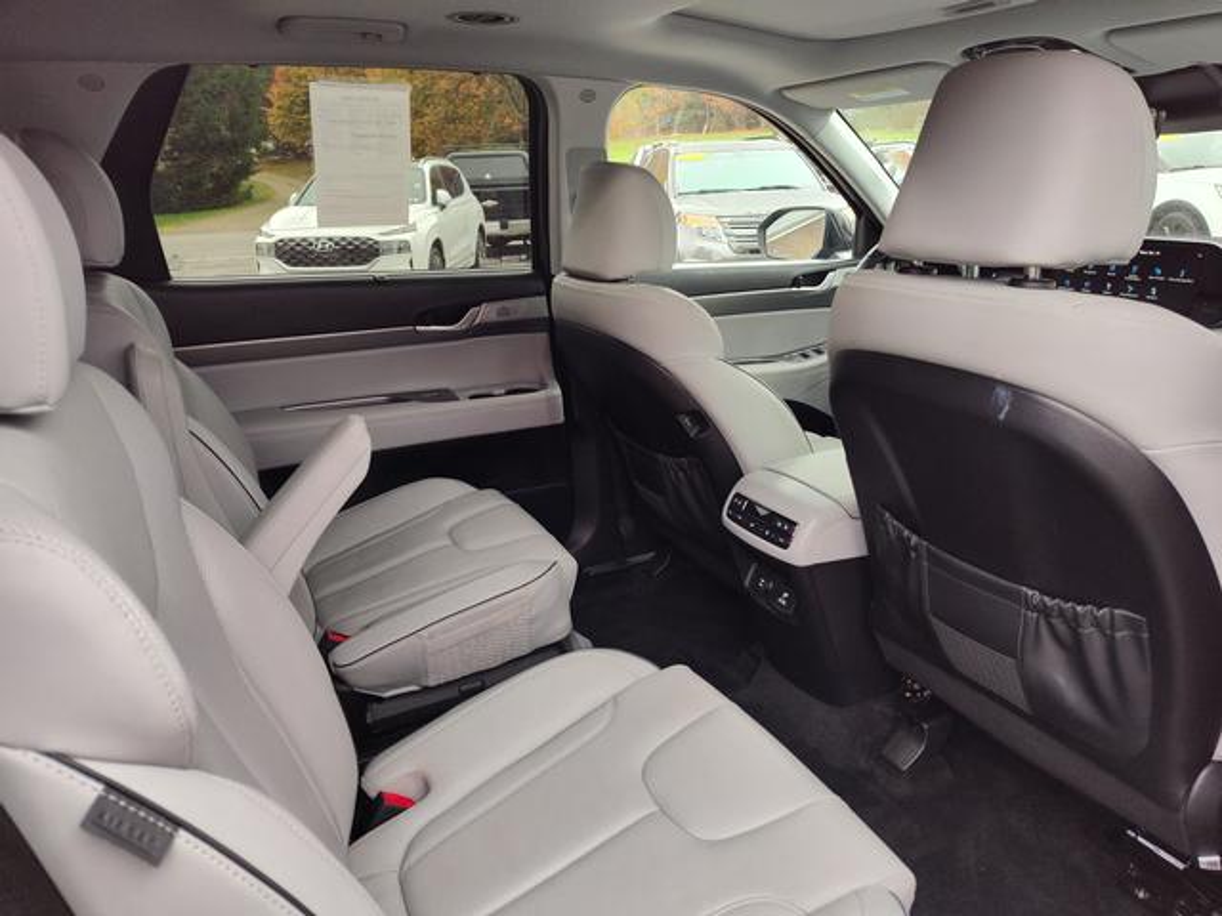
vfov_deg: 58.9
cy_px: 458
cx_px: 611
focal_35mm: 23
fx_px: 812
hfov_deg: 73.9
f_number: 1.88
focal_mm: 5.56
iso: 284
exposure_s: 1/120
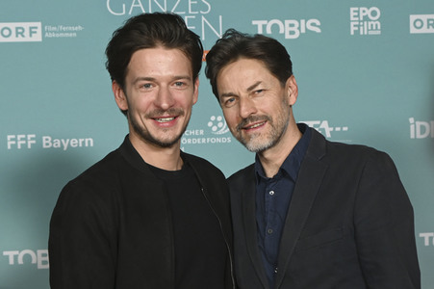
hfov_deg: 32.9
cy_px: 144
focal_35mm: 61
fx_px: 735
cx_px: 217
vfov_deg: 22.2
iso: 1000
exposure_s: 1/200
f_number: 6
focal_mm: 61
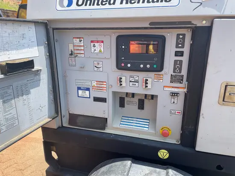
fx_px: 177
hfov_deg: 67.3
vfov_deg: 53.1
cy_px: 88
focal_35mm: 26
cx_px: 118
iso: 32
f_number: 1.6
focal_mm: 4.2
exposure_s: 1/1033
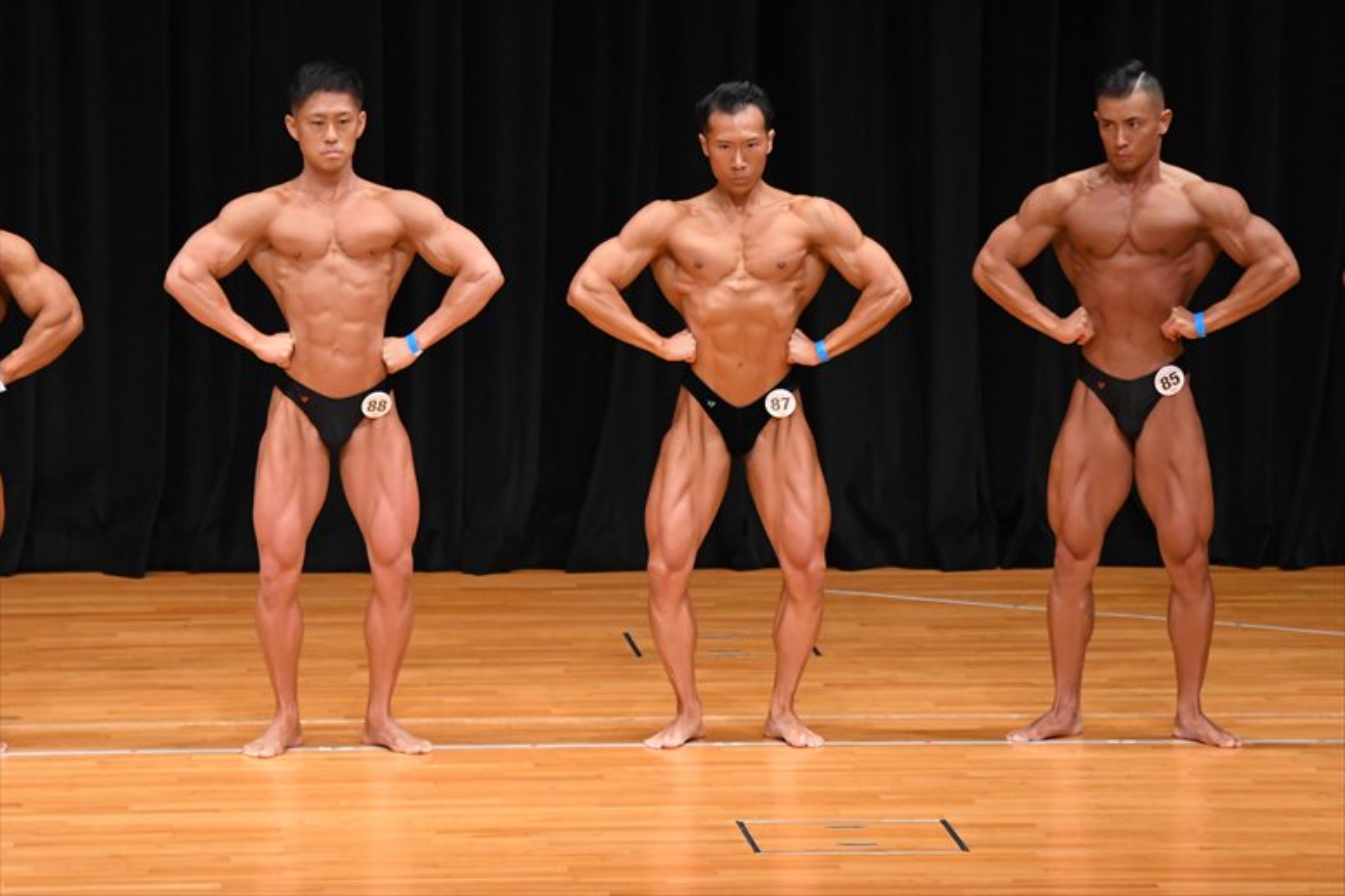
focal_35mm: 255
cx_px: 672
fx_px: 9523
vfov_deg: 5.4
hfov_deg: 8.1
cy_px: 448
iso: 4000
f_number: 5.6
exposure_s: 1/400
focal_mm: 170
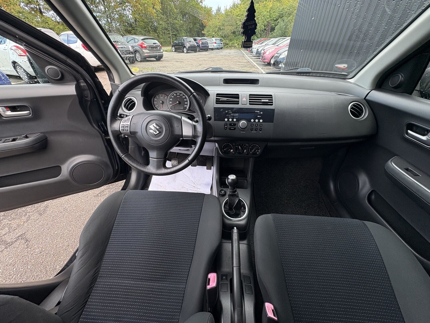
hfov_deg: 102.1
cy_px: 162
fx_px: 174
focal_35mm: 14
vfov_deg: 85.7
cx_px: 215
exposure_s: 1/122
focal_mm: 2.22
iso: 80
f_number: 2.2
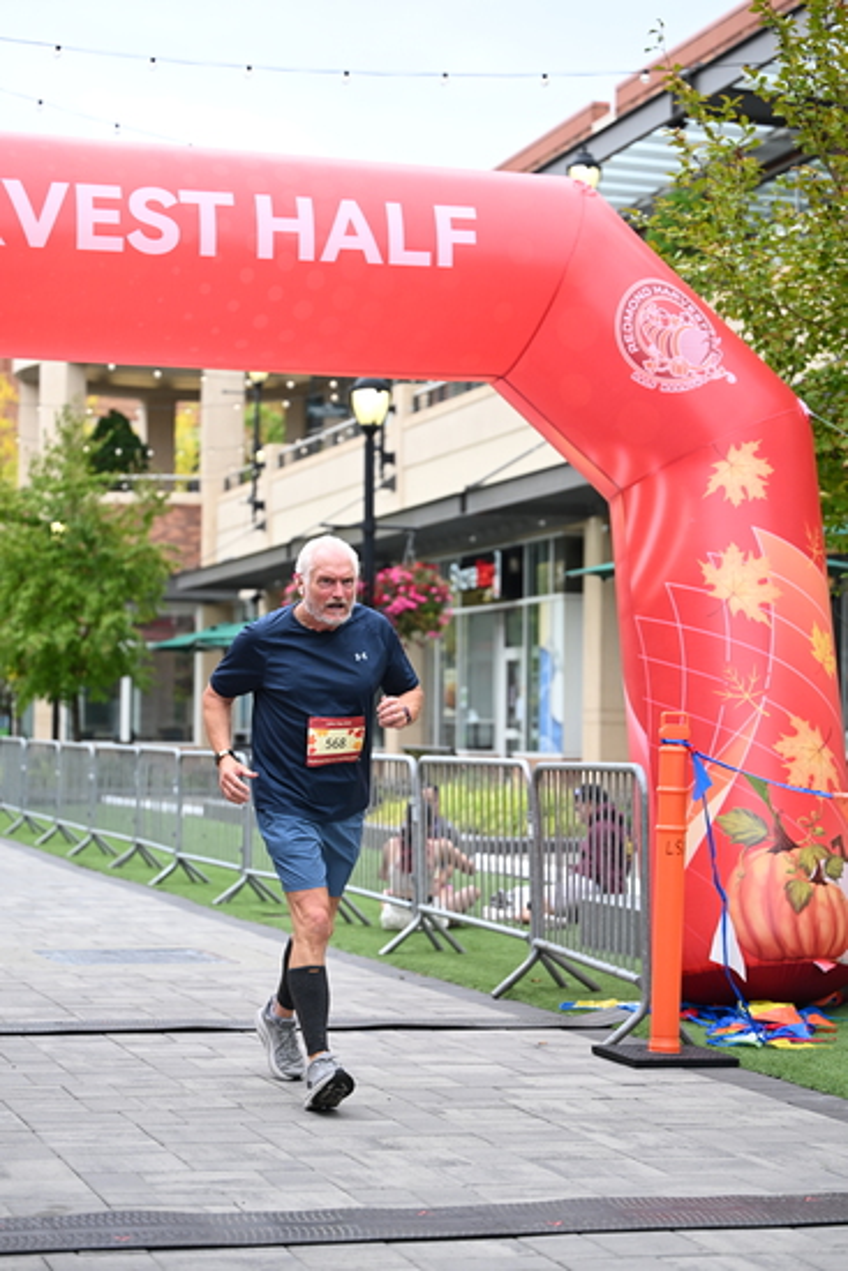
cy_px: 636
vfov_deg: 28.4
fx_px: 2507
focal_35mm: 71
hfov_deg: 19.2
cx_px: 424
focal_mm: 71
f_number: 2.8
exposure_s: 1/1250
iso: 640
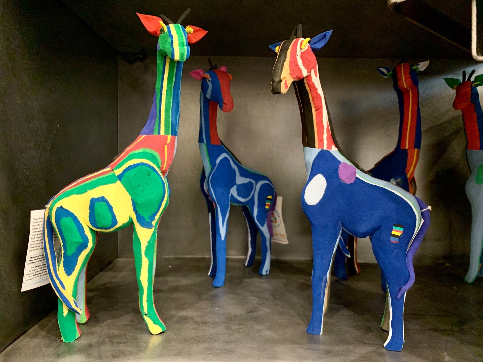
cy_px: 181
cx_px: 242
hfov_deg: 67.3
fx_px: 363
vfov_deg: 53.1
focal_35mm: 26
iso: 640
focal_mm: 4.25
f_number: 1.8
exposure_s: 1/25
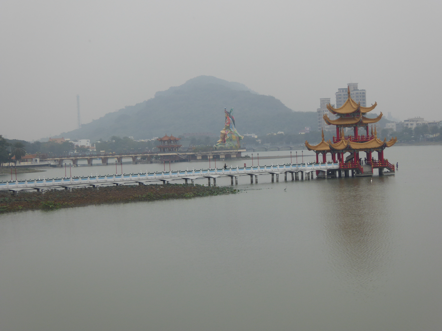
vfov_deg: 16.2
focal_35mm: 91
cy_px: 166
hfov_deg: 21.5
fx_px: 1162
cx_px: 221
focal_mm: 15
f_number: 4.8
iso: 100
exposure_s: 1/200
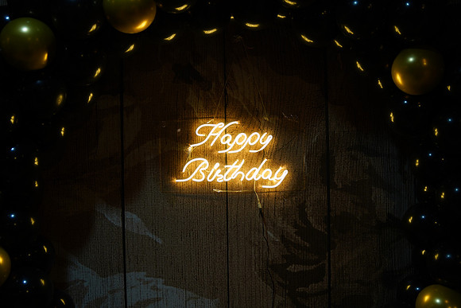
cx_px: 230
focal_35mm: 35
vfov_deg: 37.9
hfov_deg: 54.4
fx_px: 448
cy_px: 154
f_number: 2.2
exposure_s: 1/200
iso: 500
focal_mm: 35
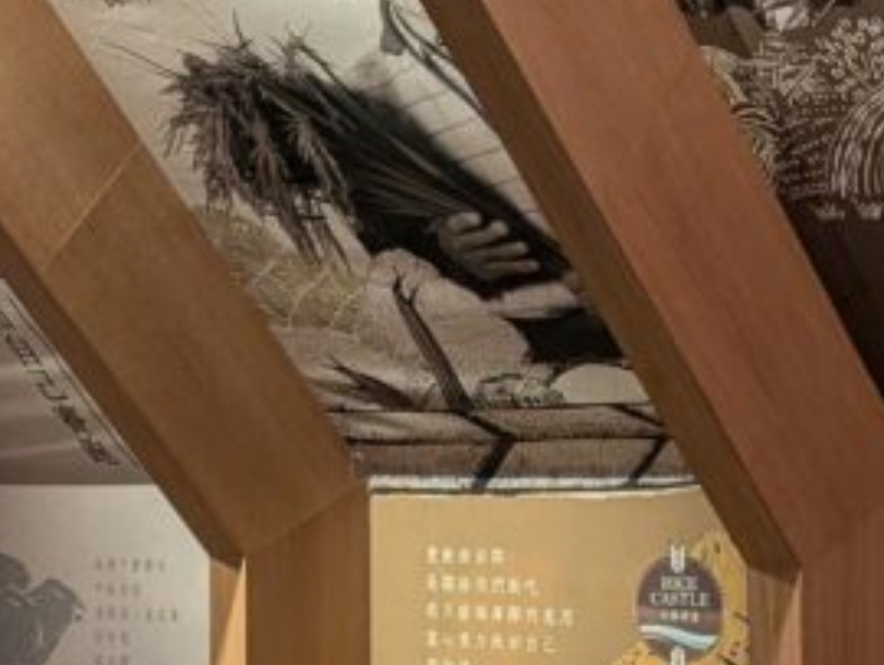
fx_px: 2326
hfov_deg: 21.4
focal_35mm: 91
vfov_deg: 16.2
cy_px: 449
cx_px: 282
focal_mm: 4.53
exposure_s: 1/120
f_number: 1.7
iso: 556
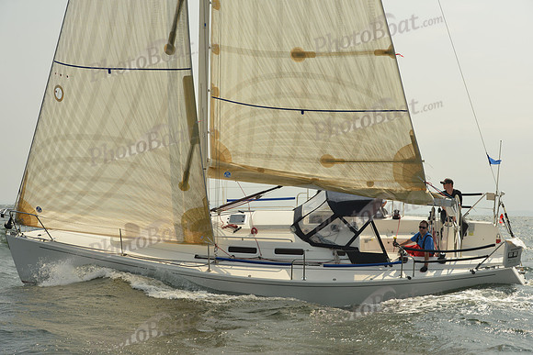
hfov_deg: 28.8
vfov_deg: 19.5
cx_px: 266
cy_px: 178
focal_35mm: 70
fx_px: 1037
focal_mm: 70
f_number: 9
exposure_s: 1/1250
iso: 320
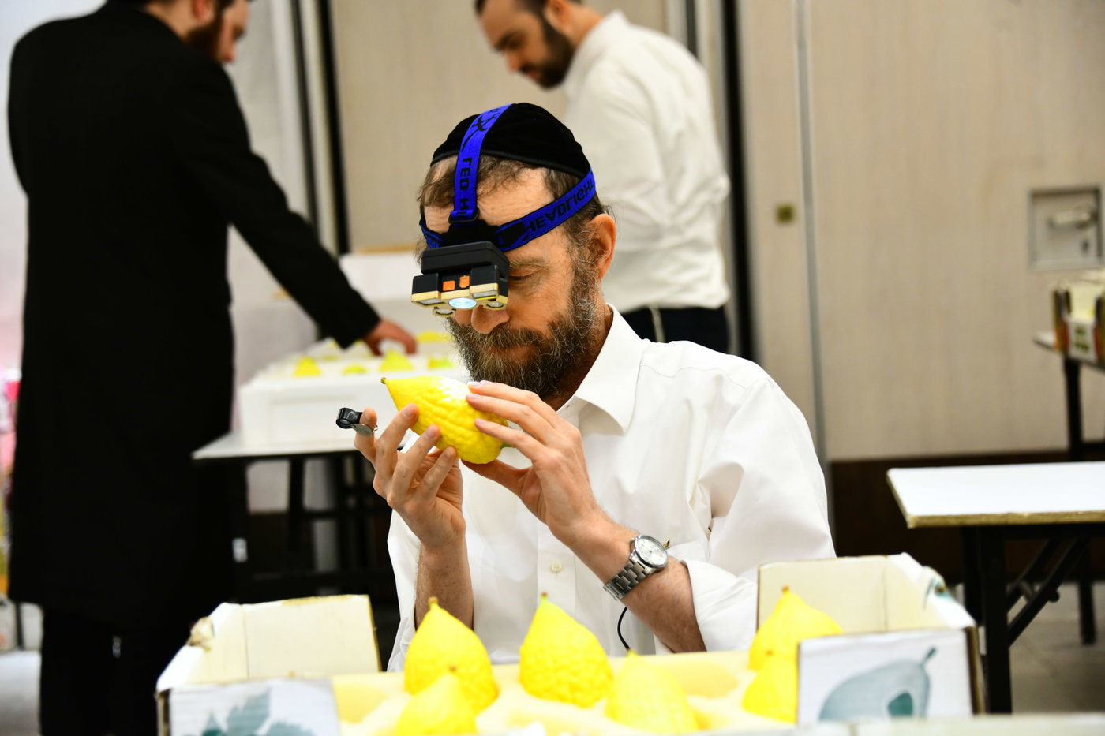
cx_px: 552
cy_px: 368
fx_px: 2609
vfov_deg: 16.1
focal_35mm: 85
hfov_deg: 23.9
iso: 1250
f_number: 5
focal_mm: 85
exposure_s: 1/100
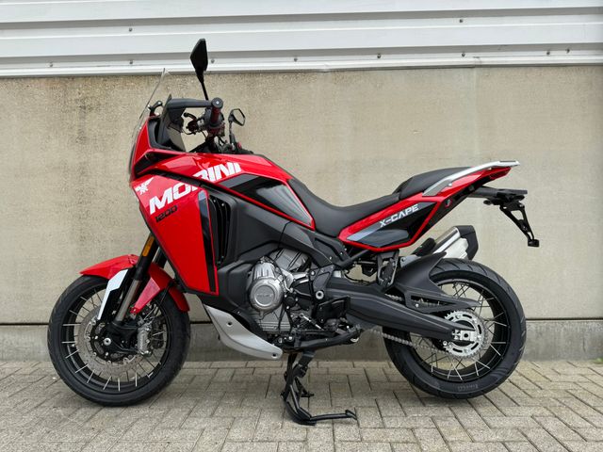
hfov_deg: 71.6
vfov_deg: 56.8
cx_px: 302
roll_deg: +1.2
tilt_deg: +0.1
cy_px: 226
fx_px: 418
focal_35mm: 24
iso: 80
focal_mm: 6.76
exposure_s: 1/1091
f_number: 1.78
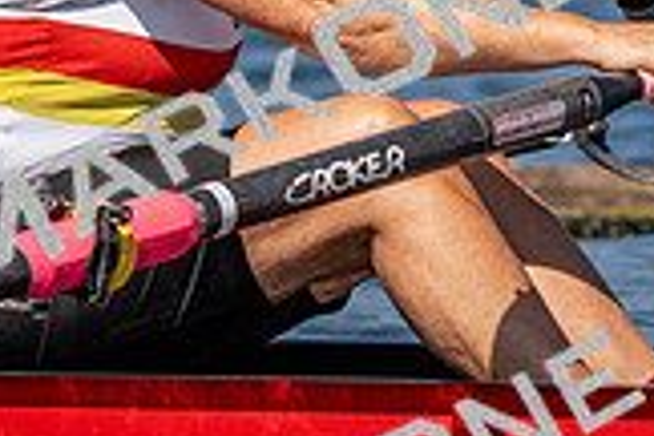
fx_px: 22234
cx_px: 488
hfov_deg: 1.7
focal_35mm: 1224
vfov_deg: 1.1
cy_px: -103
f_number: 6.3
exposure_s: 1/2000
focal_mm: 341
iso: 200
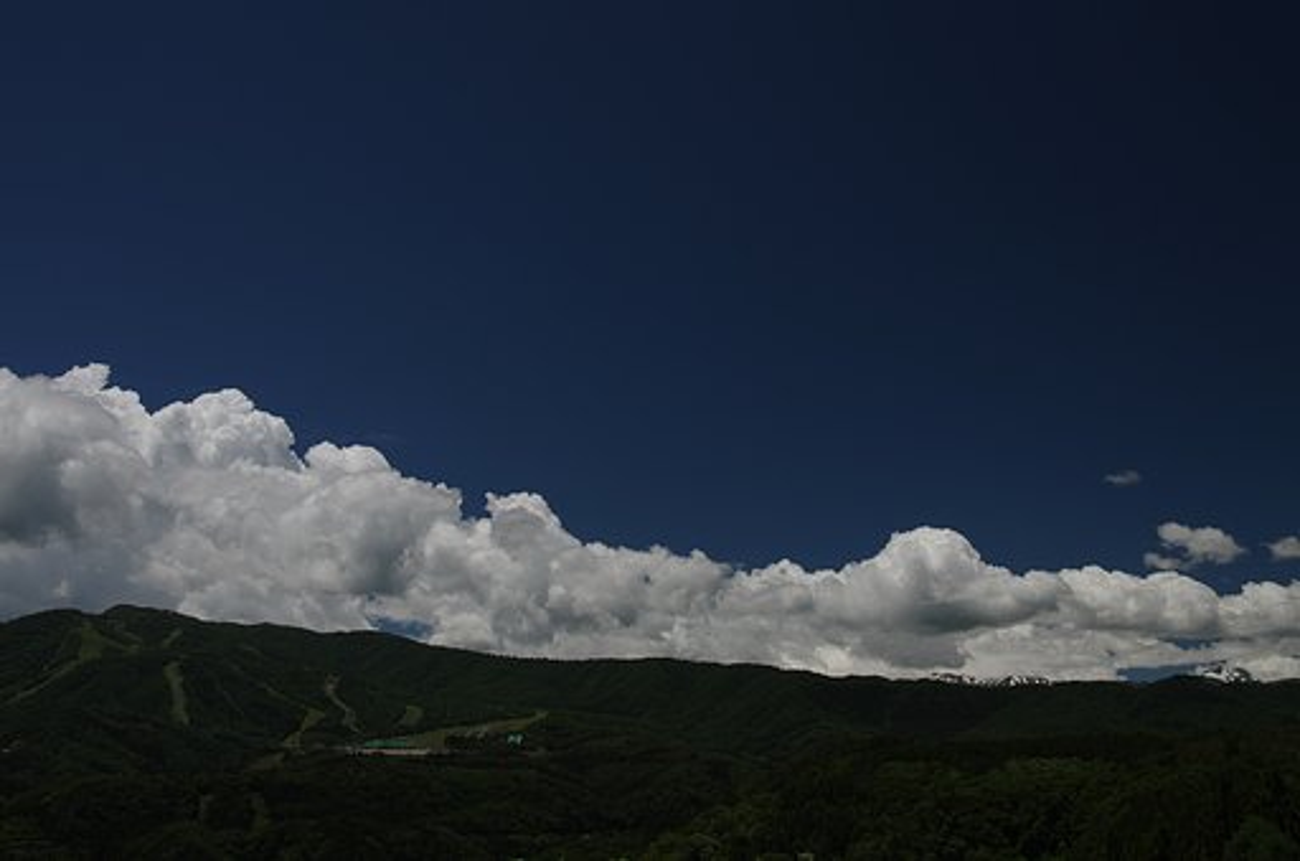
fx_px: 1333
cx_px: 650
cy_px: 430
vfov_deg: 35.8
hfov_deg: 52.0
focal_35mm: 37
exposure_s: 1/250
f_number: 9
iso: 100
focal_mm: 25
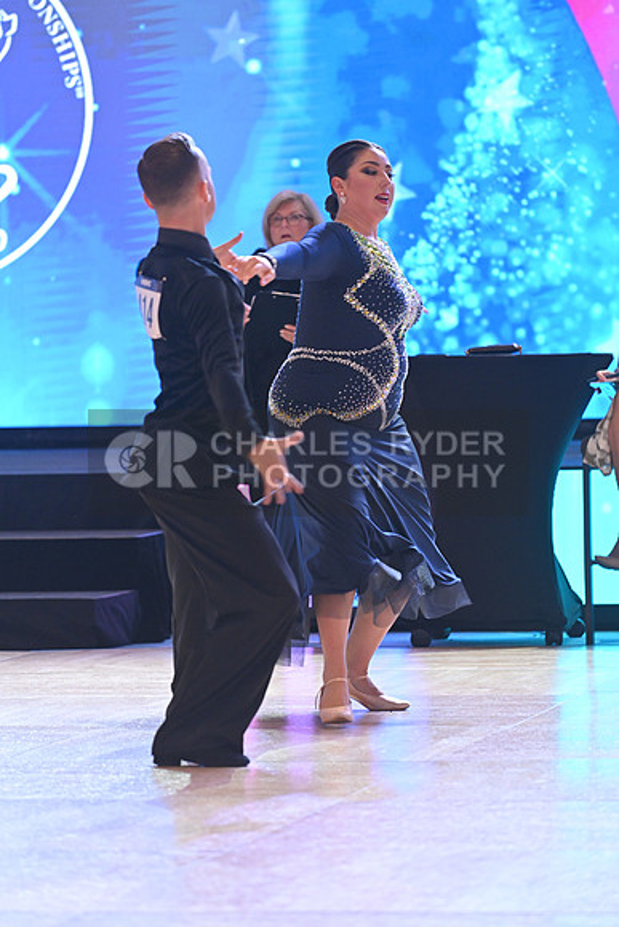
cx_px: 310
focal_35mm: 200
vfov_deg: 10.3
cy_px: 464
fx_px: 5155
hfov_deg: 6.9
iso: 2000
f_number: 4
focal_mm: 200
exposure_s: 1/200
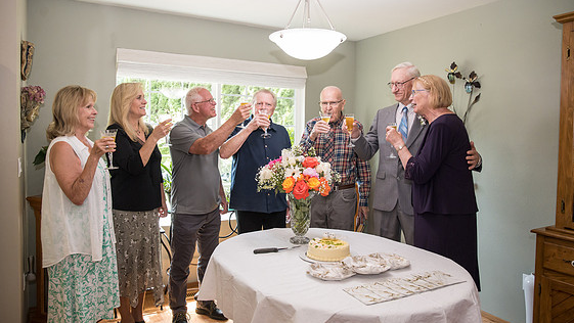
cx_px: 289
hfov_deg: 71.9
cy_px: 148
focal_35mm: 26
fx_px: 396
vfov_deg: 44.4
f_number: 4
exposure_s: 1/320
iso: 2500
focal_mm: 24
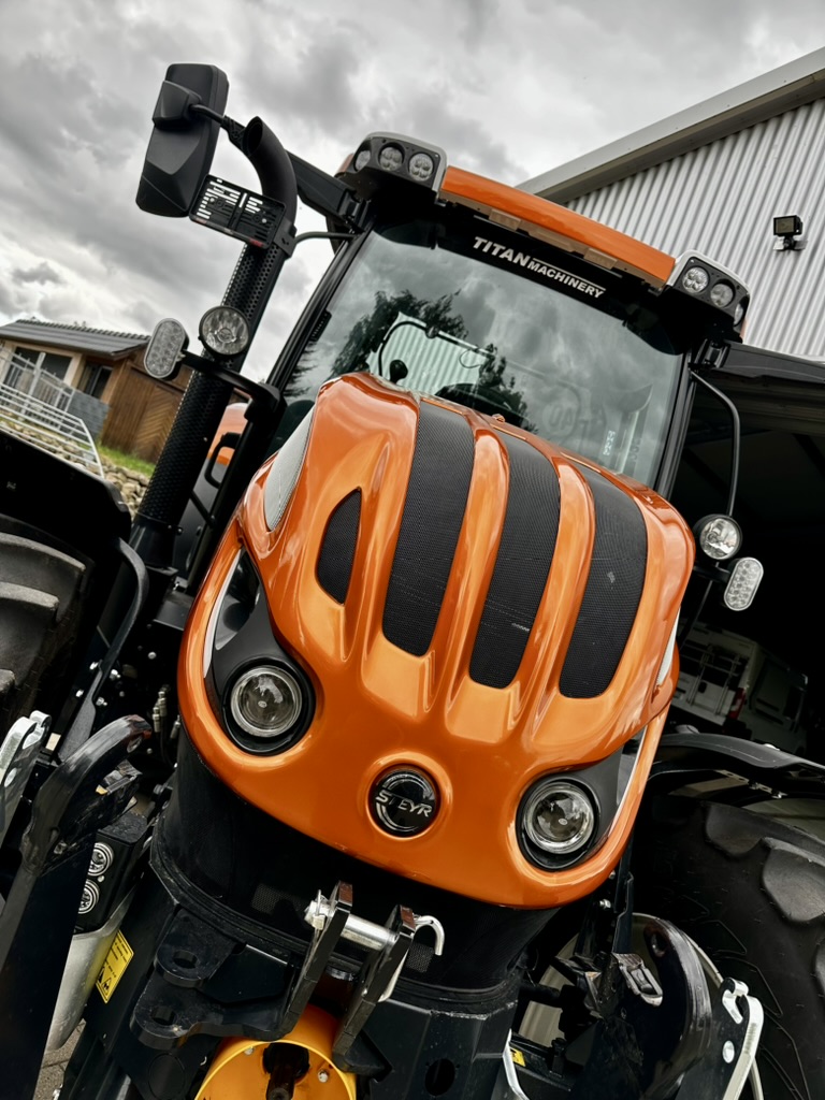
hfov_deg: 56.8
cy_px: 550
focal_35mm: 24
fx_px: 763
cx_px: 412
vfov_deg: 71.6
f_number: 1.78
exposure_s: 1/714
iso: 80
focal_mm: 6.86
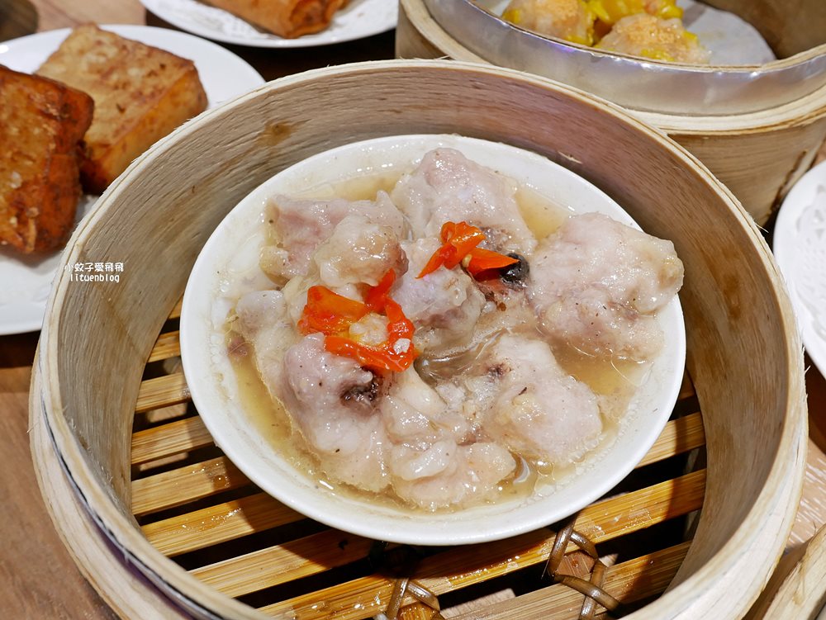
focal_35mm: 28
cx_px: 413
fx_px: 668
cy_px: 310
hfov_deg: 63.4
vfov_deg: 49.8
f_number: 6.3
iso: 640
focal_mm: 14
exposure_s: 1/60
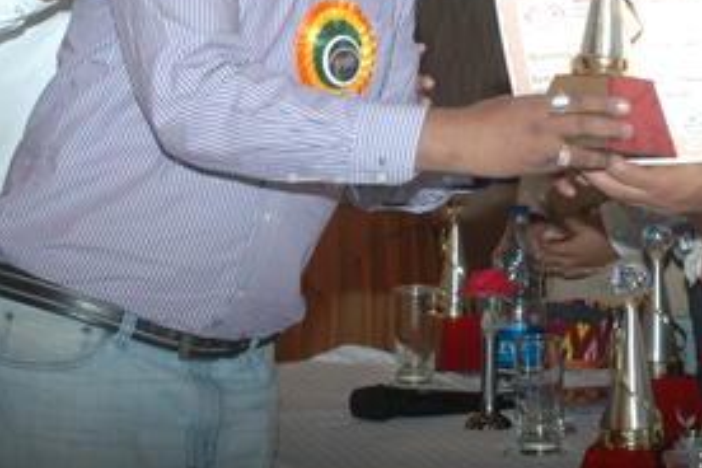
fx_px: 1971
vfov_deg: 13.3
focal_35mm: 101
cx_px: 514
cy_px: -19
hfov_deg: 20.1
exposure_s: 1/60
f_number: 4.5
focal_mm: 31
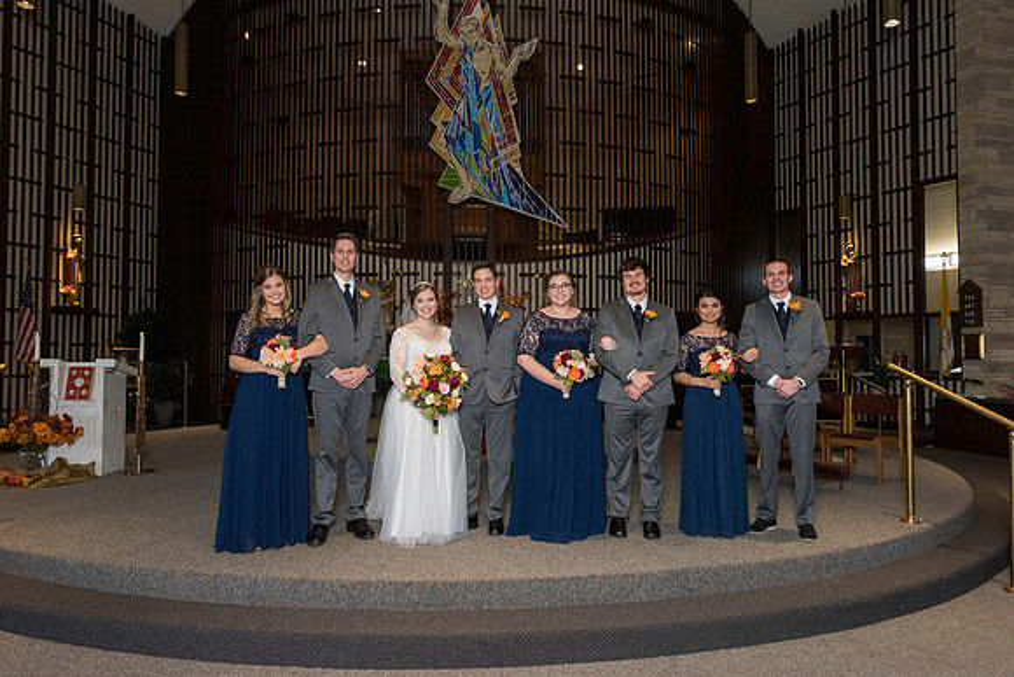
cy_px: 338
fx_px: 676
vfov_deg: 53.2
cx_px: 507
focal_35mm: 24
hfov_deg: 73.7
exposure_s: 1/160
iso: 1250
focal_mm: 24
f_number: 6.3
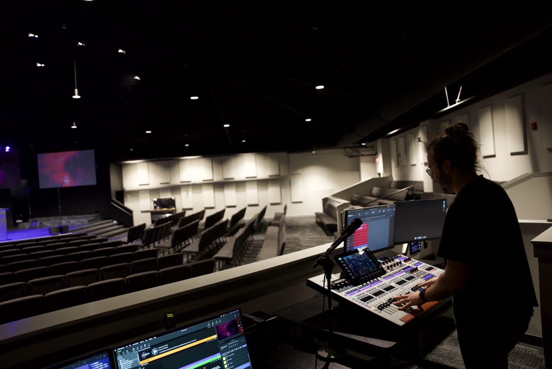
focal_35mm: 24
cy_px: 184
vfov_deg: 53.2
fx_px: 368
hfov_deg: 73.7
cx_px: 276
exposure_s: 1/30
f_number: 2.8
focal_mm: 24
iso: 800
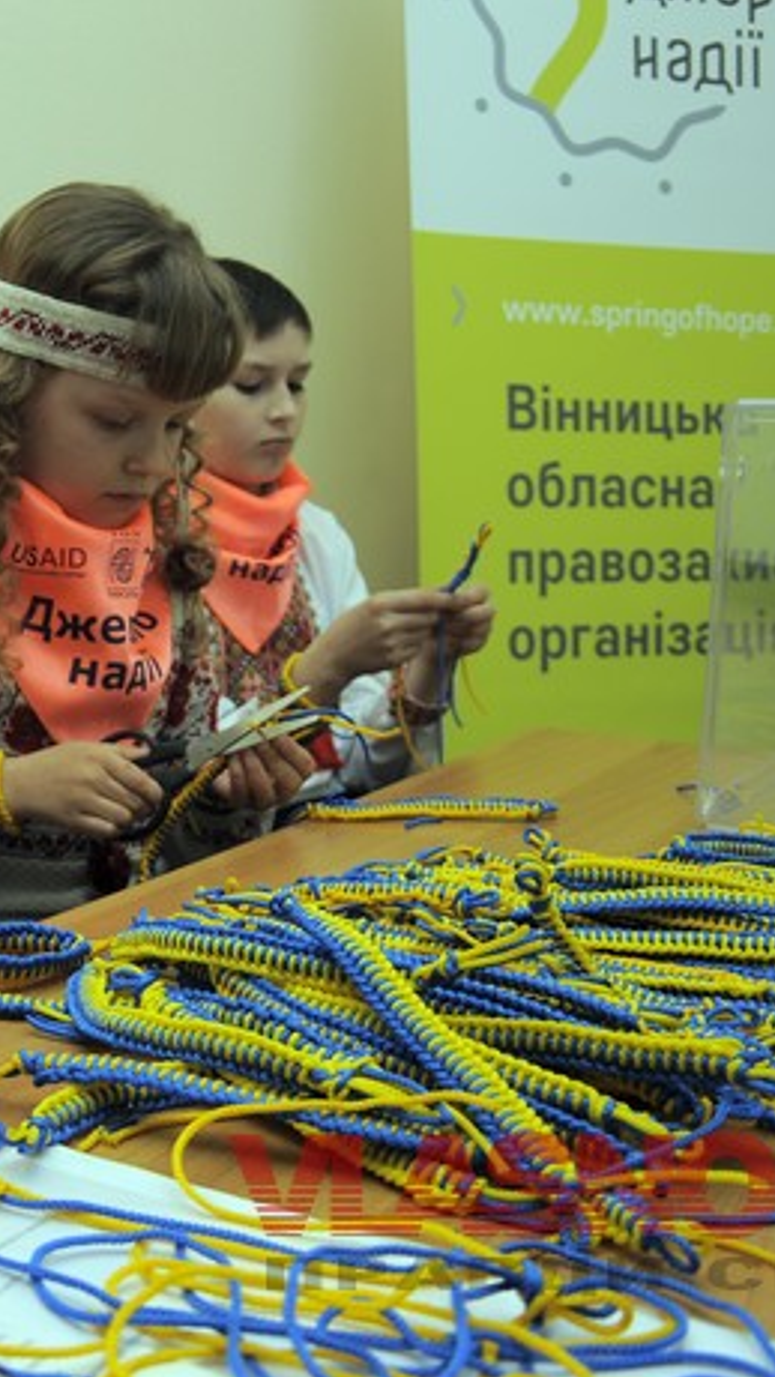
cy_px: 691
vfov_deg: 47.3
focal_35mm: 43
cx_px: 15
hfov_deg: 26.4
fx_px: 1570
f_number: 4
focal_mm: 18
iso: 200
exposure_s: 1/60
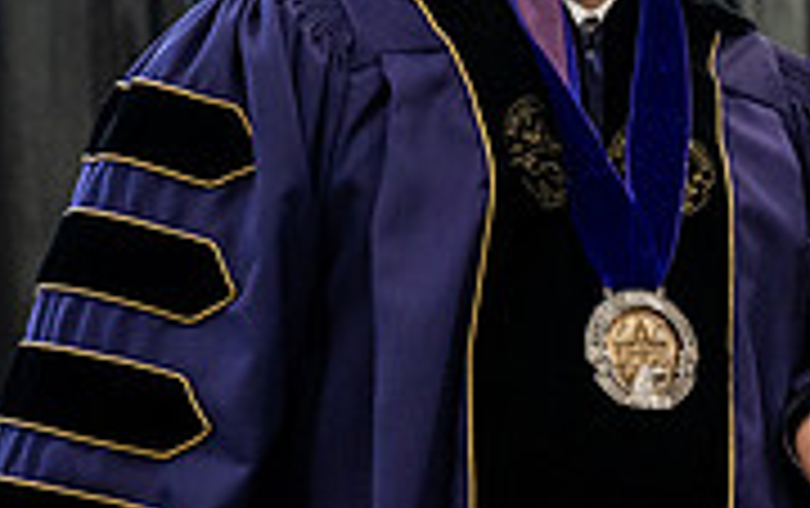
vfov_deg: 4.7
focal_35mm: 282
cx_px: 702
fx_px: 6233
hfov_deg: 7.4
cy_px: 223
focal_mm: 86
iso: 4000
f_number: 4.5
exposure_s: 1/200
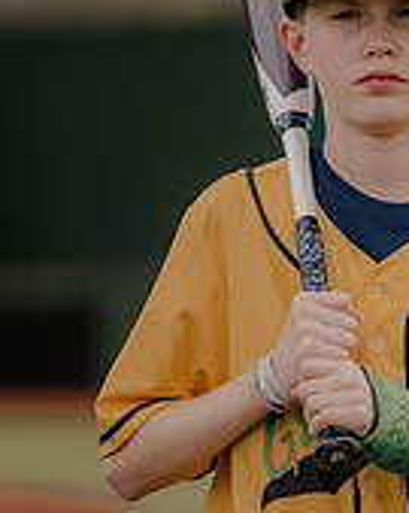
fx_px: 4801
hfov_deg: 4.9
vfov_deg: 6.1
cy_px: 206
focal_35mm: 317
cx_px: 357
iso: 125
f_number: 1.4
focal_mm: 85
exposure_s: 1/1250
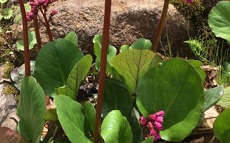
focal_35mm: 50
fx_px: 313
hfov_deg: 40.3
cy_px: 9
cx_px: 116
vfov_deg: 24.9
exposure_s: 1/1261
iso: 25
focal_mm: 4.15
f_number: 2.2
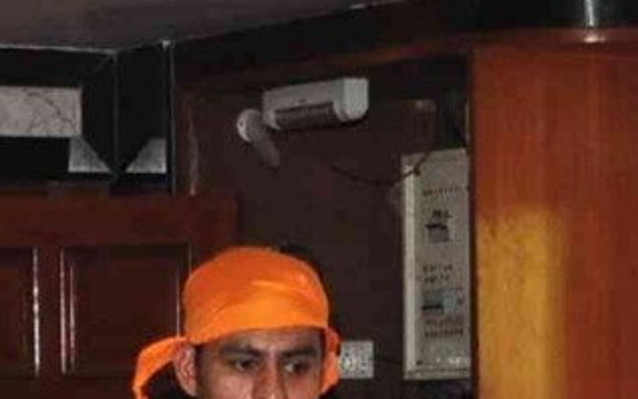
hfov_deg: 8.8
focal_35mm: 239
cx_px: 437
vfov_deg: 5.3
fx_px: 4155
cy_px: 1032
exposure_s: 1/160
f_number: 6.3
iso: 400
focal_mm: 22
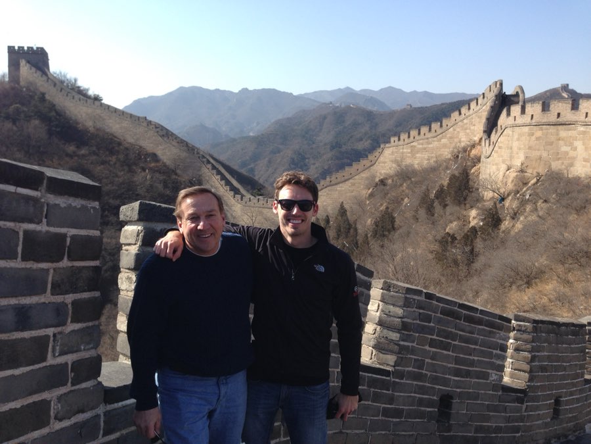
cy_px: 222
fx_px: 563
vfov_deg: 42.9
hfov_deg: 55.4
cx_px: 296
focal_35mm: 33
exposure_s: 1/903
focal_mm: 4.12
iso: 50
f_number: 2.4
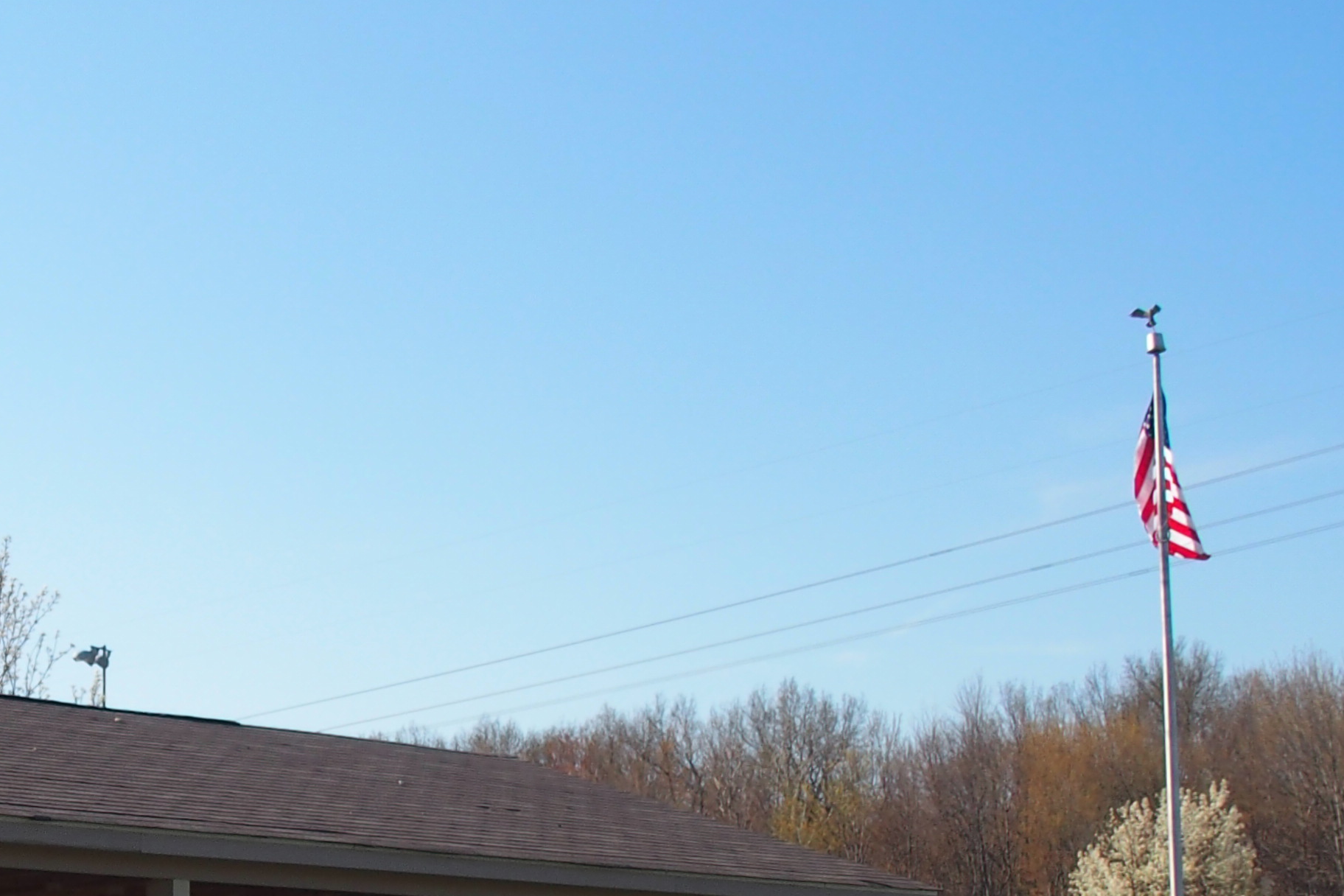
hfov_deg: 22.7
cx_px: -22
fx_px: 3210
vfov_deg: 15.5
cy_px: 984
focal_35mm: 86
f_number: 4.5
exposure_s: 1/500
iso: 100
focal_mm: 8.1
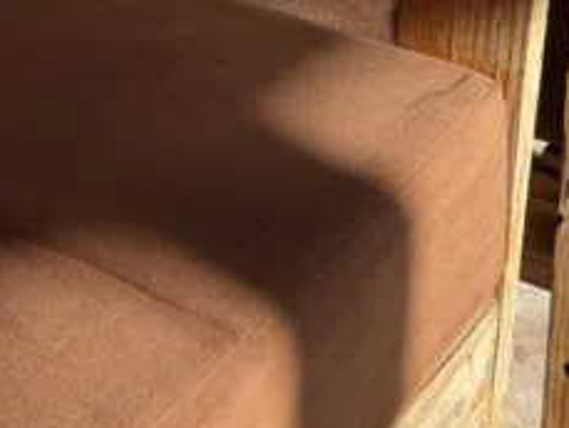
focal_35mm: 67
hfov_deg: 29.0
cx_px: 276
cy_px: 20
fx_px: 1102
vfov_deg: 21.3
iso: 80
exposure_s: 1/267
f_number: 1.78
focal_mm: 6.76
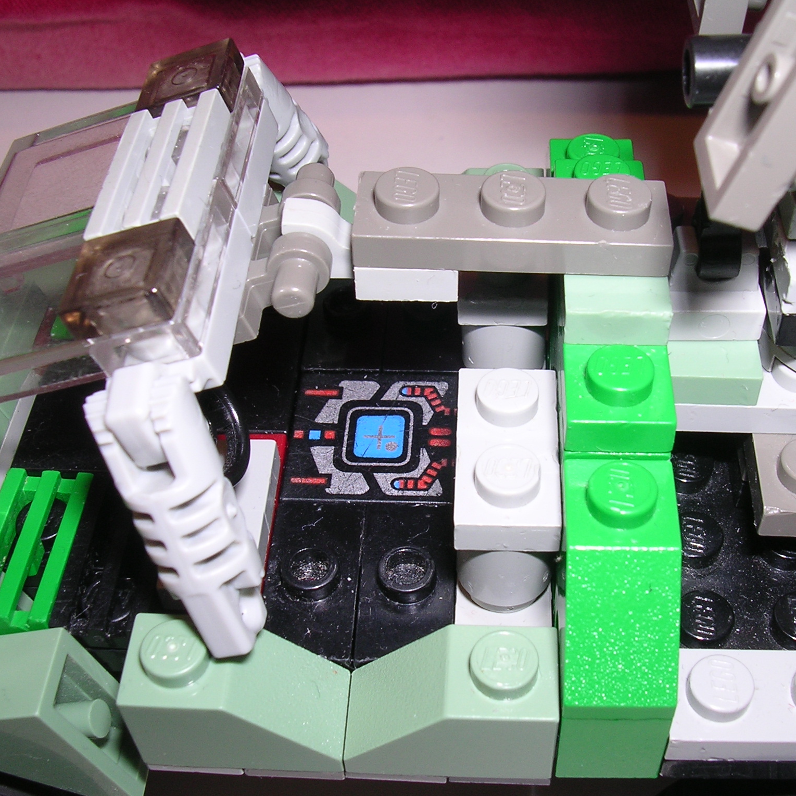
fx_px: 1171
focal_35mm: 45
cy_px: 399
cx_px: 454
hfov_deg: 37.5
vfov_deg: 37.6
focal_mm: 5.8
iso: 100
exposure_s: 1/60.1
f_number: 5.6
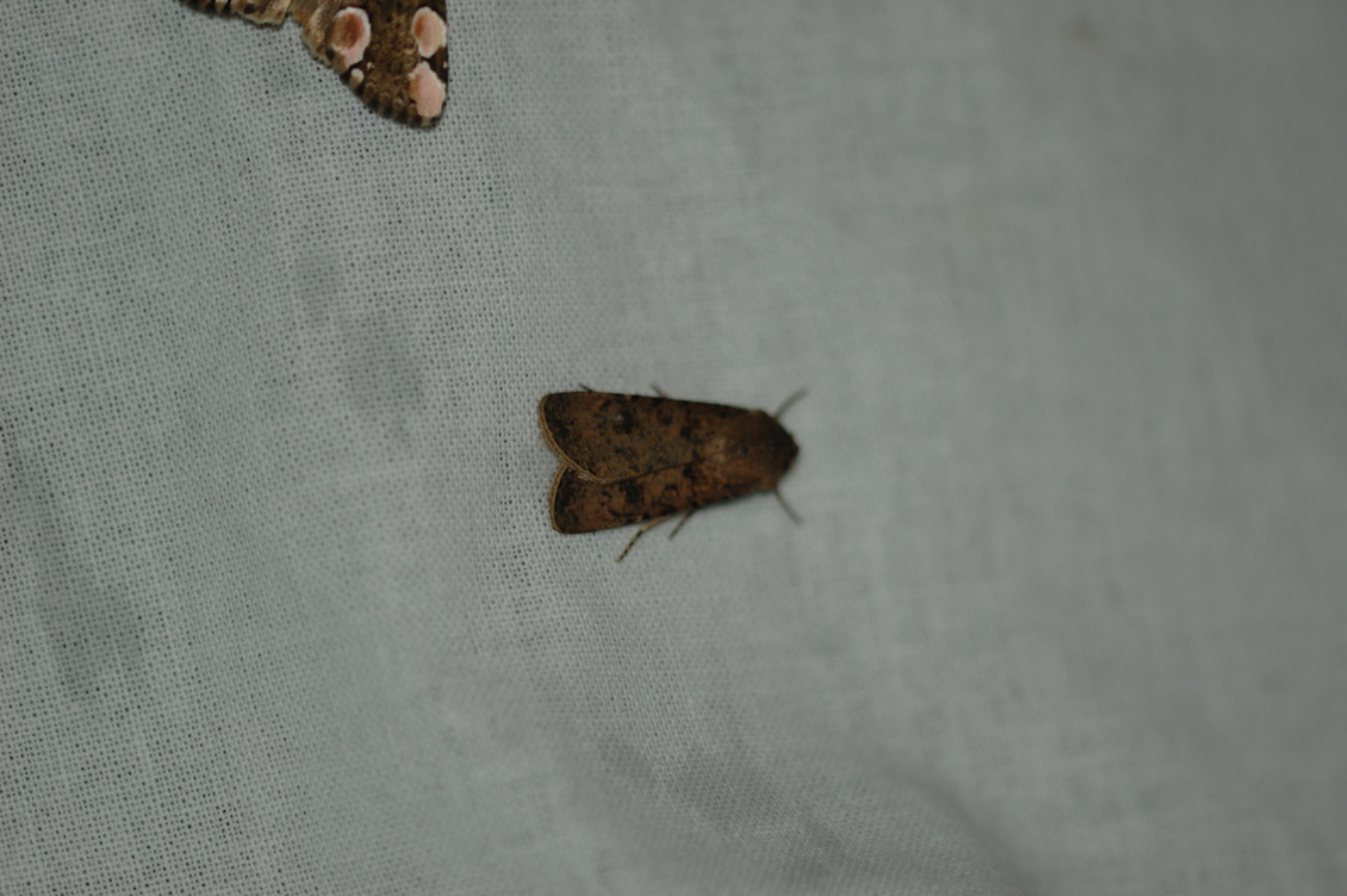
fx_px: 5889
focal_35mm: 158
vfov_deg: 8.7
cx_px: 674
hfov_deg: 13.0
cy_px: 448
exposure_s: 1/250
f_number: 3.5
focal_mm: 105
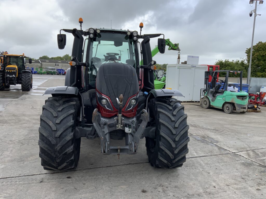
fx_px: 223
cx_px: 133
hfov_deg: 61.7
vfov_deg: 48.2
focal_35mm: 29
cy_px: 100
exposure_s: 1/574
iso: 16
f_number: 1.8
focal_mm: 3
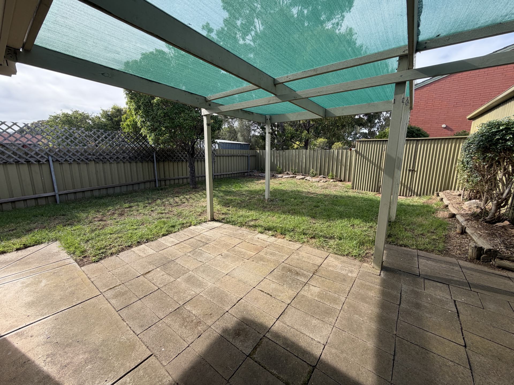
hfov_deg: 102.1
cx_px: 257
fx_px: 208
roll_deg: -0.2
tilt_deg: -10.1
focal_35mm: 14
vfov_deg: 85.7
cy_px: 192
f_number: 2.2
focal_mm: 2.22
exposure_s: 1/502
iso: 50
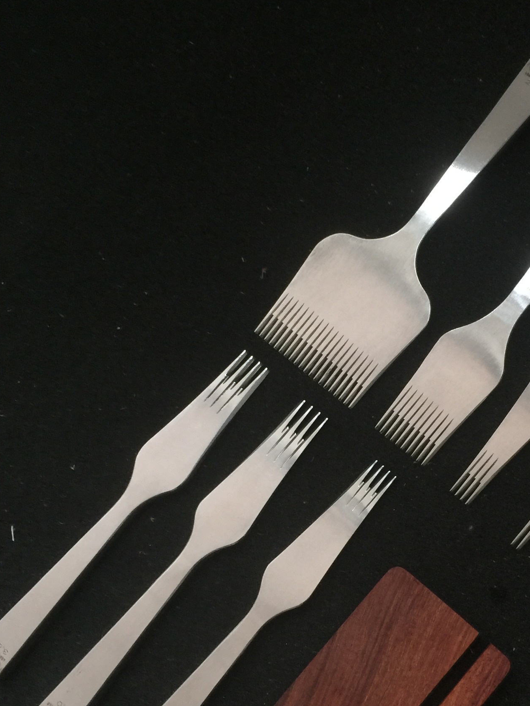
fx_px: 939
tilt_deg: -80.3
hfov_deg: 31.0
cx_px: 395
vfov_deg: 40.9
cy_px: 444
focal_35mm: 46
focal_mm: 4.15
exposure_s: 1/17
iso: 80
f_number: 2.2
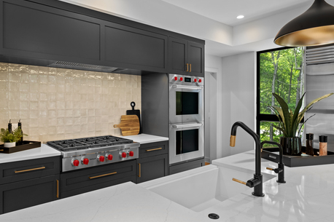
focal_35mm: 24
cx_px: 154
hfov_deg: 73.6
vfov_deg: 53.1
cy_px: 105
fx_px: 223
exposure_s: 1/3
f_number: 8
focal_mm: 14.5
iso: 200
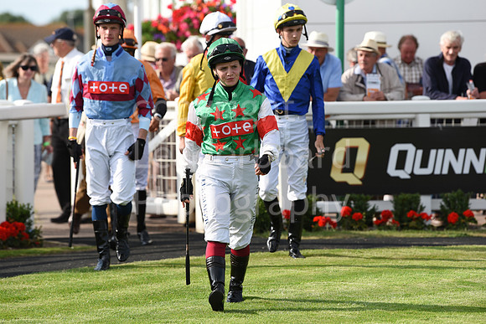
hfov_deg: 10.3
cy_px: 162
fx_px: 2701
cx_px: 243
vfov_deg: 6.9
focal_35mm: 200
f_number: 4.5
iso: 400
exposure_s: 1/2500
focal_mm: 200
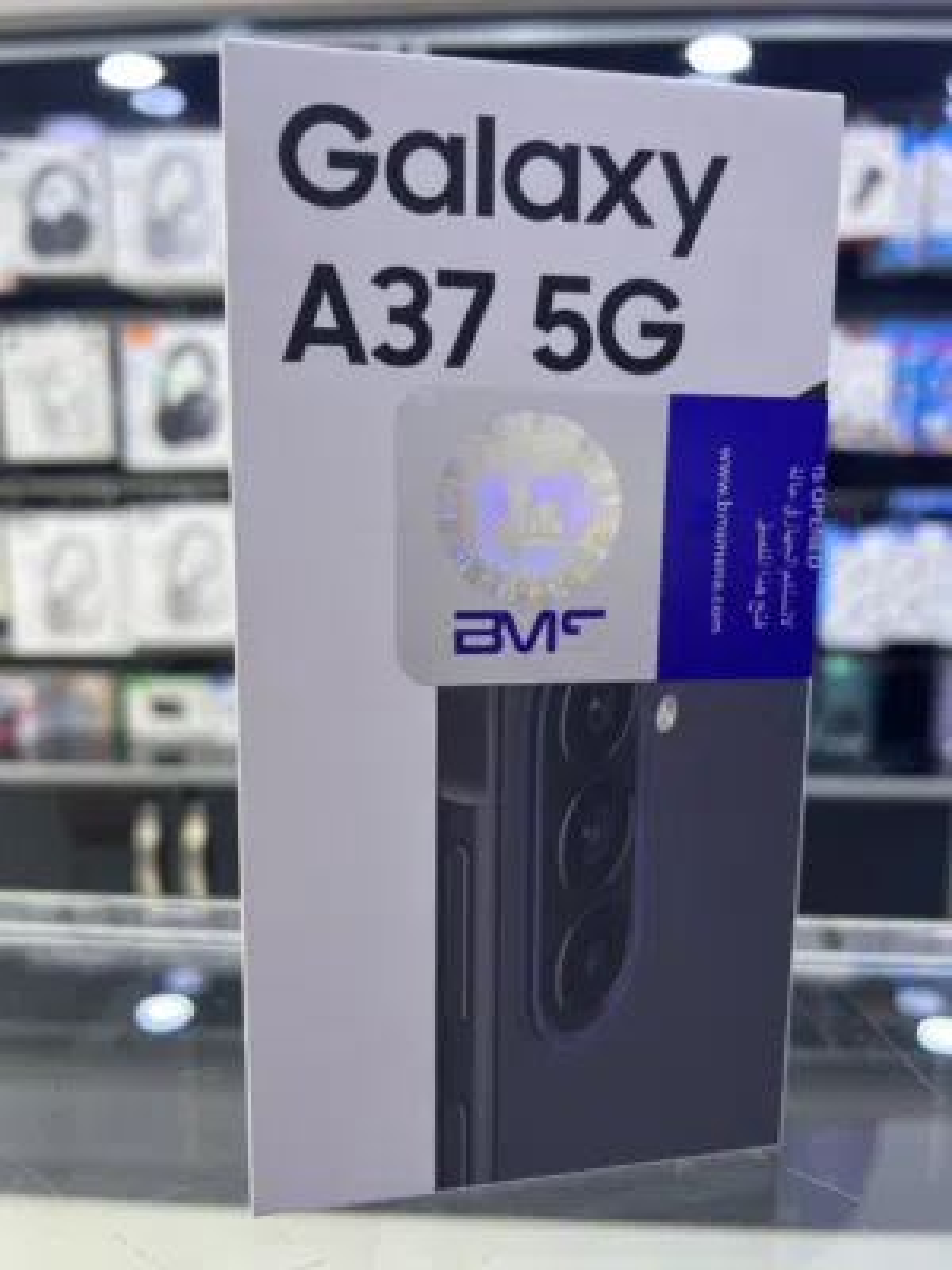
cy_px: 635
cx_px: 476
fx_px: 953
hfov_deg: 53.1
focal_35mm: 26
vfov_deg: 67.3
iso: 32
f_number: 1.5
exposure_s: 1/130
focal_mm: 5.7
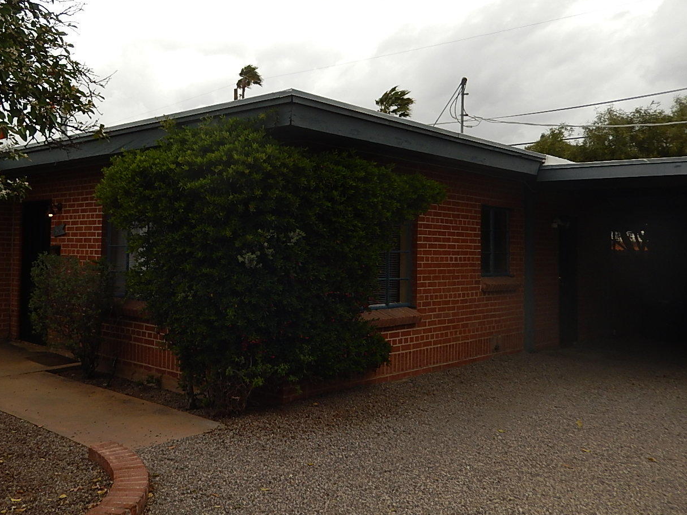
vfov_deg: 42.8
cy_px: 214
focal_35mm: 33
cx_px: 258
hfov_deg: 54.7
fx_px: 655
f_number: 6.8
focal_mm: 4.5
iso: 125
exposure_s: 1/200
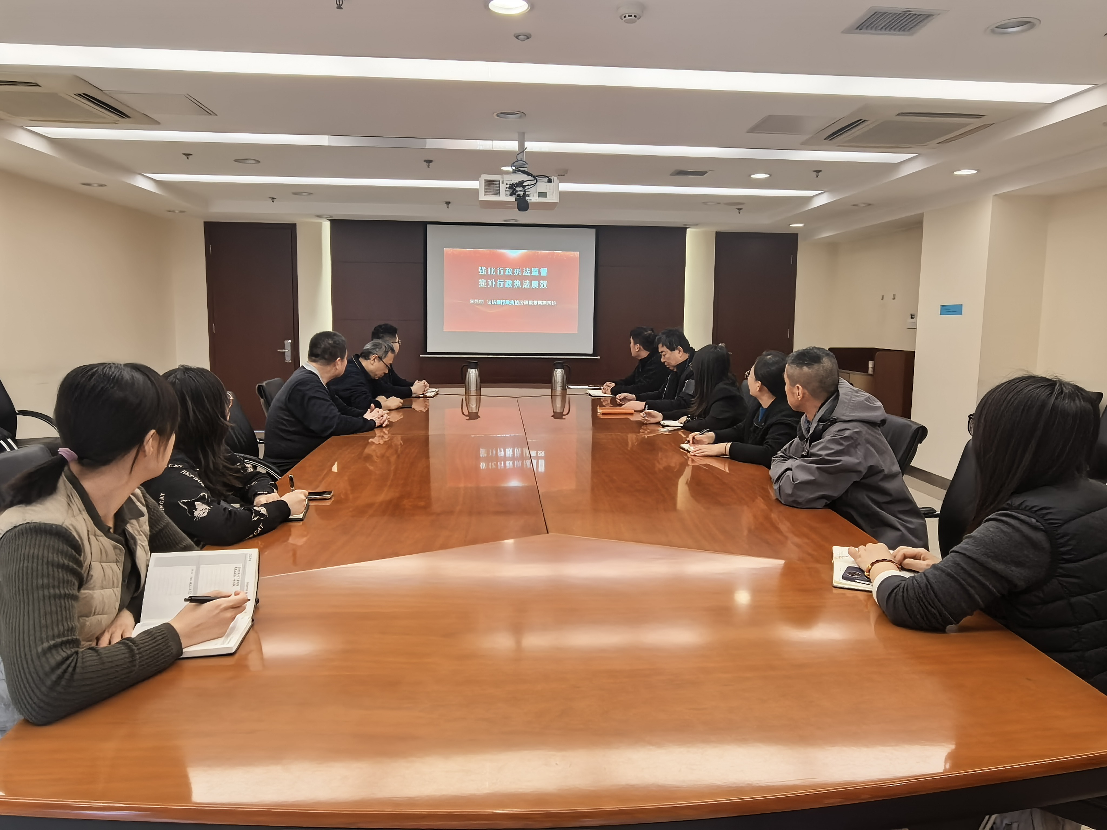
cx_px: 554
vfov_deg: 61.1
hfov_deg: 76.4
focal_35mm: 22
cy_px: 415
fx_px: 704
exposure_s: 1/50
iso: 200
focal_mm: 1.95
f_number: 2.2
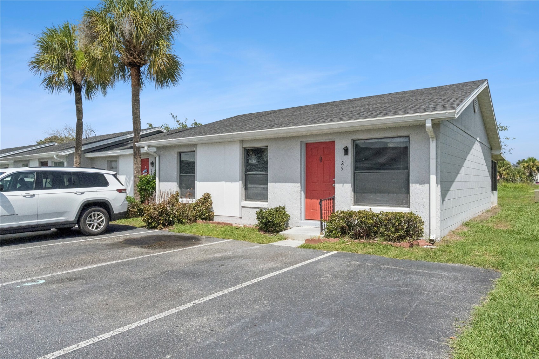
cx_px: 270
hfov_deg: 73.7
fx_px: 359
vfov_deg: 53.1
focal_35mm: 24
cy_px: 180
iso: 1600
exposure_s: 1/4000
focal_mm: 16
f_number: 11
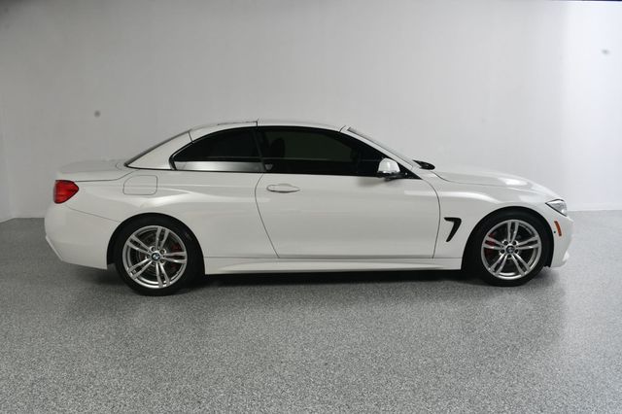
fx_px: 466
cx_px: 311
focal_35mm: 27
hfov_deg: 67.4
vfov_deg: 47.9
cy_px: 207
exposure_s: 1/160
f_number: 13
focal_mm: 18
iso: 100
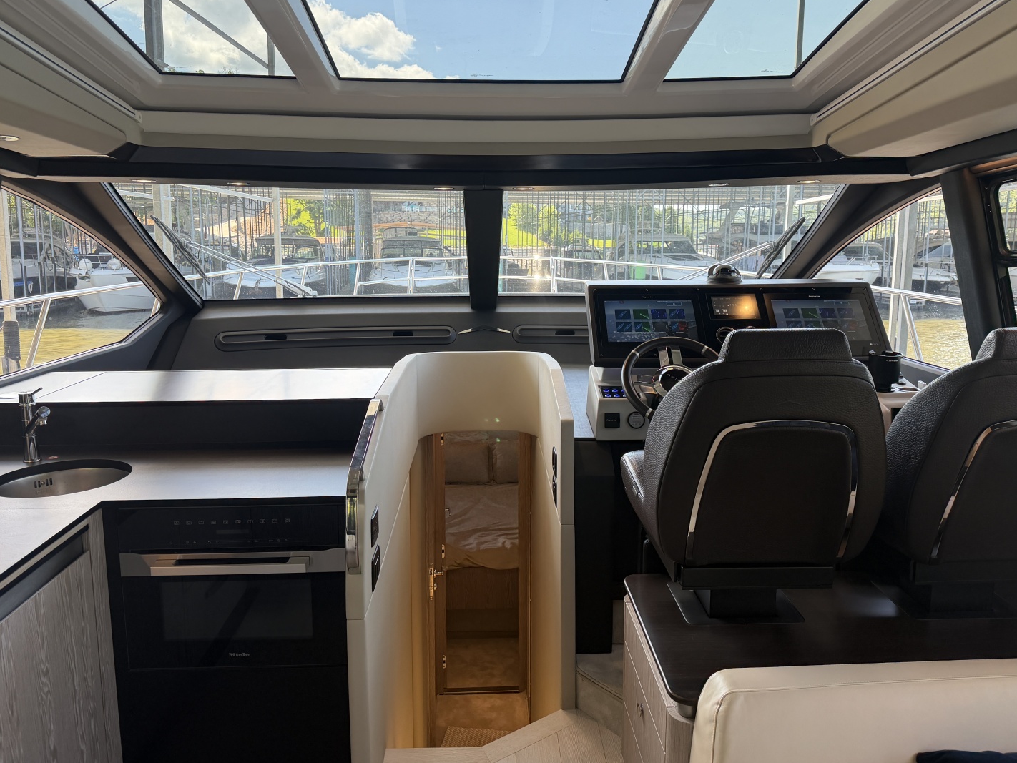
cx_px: 514
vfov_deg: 51.3
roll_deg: -1.5
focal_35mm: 27
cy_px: 347
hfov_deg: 65.3
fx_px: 793
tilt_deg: -8.5
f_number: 1.78
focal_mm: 6.76
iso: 125
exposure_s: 1/399
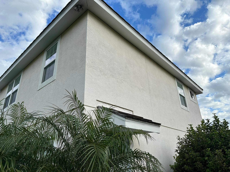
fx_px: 159
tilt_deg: +24.0
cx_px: 115
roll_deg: +3.4
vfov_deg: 56.8
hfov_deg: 71.6
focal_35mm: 24
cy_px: 86
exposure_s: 1/4184
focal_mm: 6.86
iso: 80
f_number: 1.78
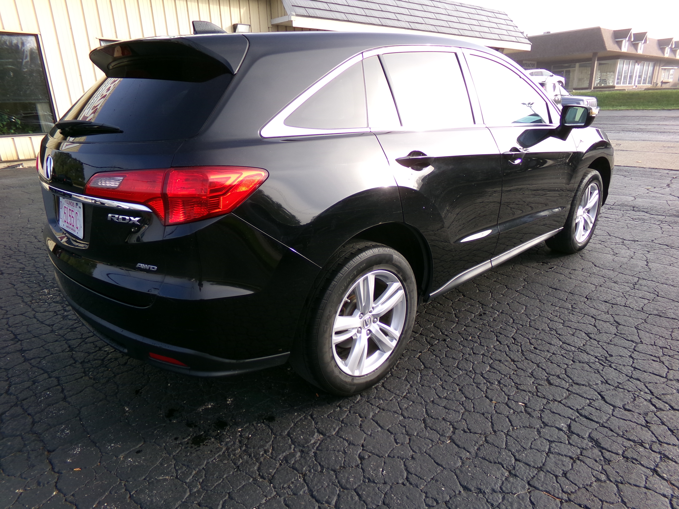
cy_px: 254
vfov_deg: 56.8
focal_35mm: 24
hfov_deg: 71.6
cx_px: 340
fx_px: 471
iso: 100
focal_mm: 4.3
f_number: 3.7
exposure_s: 1/280
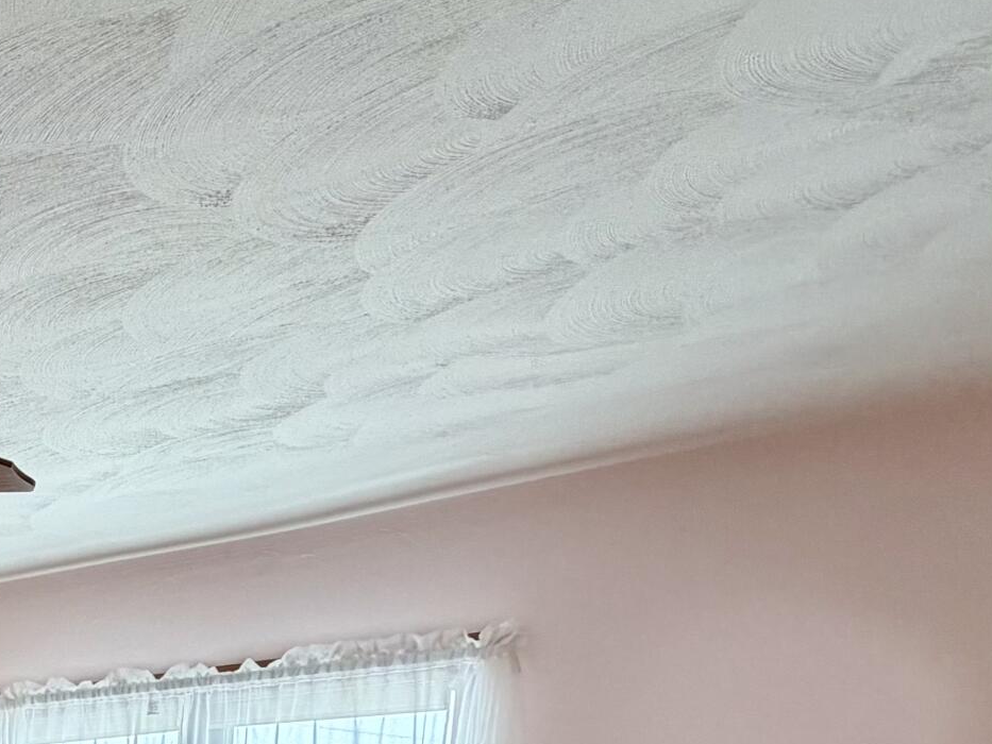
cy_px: 1165
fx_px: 1290
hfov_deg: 32.4
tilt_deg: -12.8
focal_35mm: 45
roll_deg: +2.3
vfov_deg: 24.0
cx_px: -275
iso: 160
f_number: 2.2
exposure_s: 1/121
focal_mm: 2.22
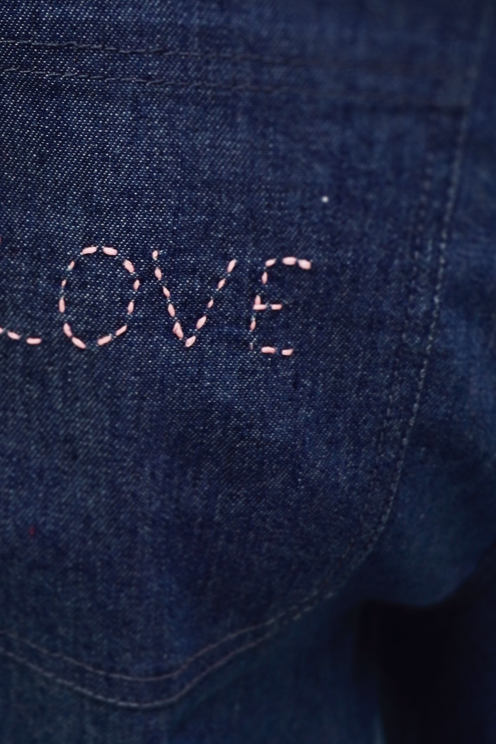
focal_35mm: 105
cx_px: 133
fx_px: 2170
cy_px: 315
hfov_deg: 13.0
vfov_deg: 19.4
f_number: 5.6
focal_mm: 36
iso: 100
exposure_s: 1/80
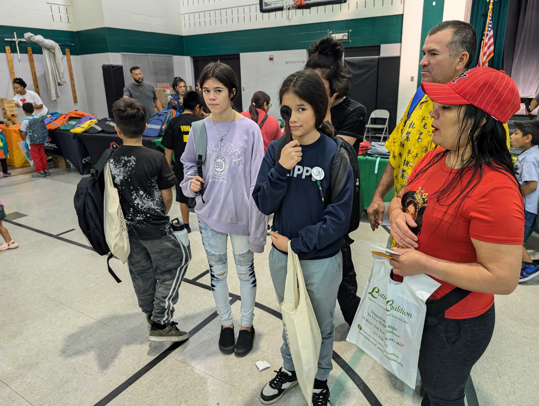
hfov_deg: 71.5
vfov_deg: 56.9
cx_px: 270
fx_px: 374
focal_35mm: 24
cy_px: 203
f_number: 1.68
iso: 540
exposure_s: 1/120
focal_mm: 6.9
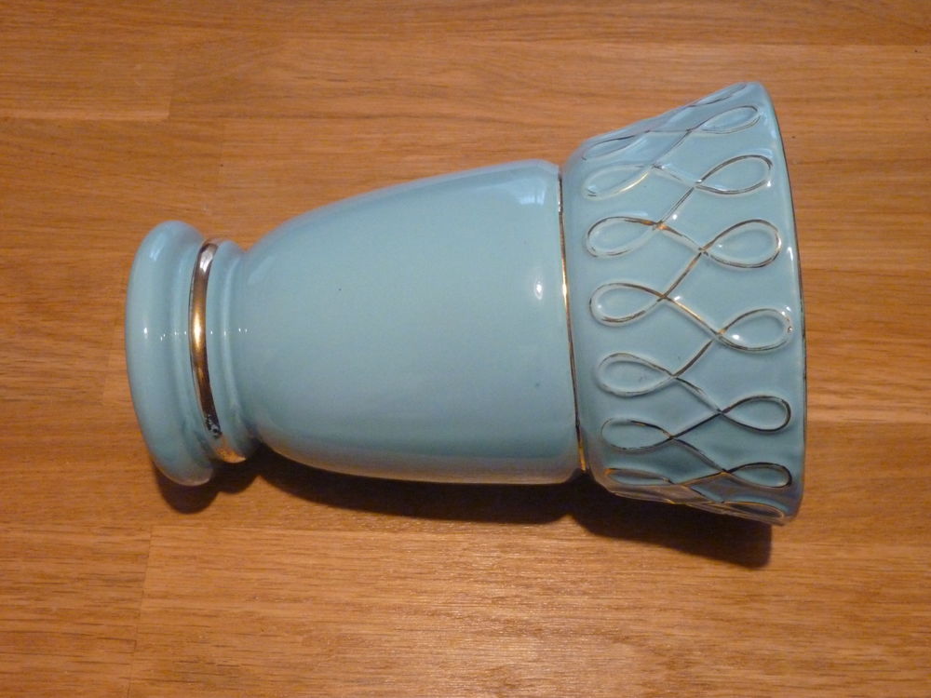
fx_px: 1345
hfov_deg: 38.2
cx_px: 466
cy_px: 349
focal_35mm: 50
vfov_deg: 29.1
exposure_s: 1/25
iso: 800
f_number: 3.2
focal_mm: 9
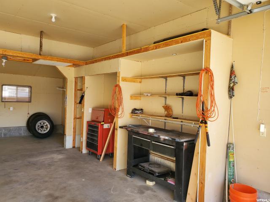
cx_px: 135
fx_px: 203
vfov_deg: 53.1
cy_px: 101
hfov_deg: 67.3
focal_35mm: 26
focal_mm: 4.3
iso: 80
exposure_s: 1/120
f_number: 2.4
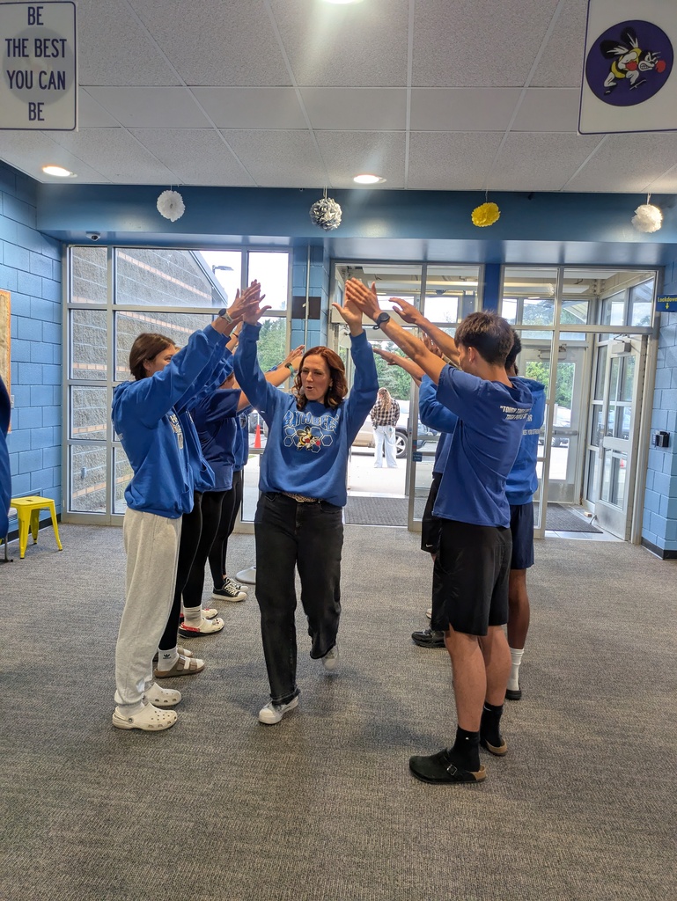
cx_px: 338
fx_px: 651
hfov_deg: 54.9
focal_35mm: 25
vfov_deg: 69.4
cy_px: 450
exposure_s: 1/120
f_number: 1.89
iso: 155
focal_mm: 5.43
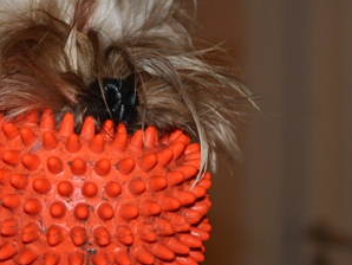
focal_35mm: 154
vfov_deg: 9.6
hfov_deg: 12.8
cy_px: 90
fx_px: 1567
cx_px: 110
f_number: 5.6
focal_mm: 50
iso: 400
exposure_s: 1/80
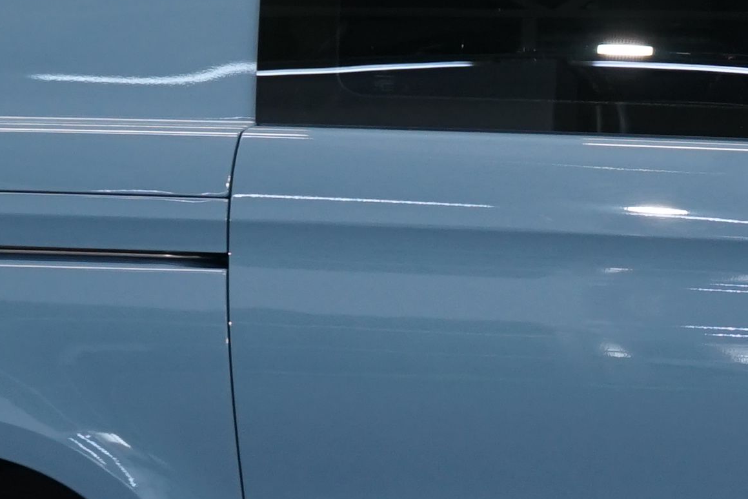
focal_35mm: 295
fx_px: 6130
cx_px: 887
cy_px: 341
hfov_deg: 6.9
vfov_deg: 4.7
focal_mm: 57
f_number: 5.6
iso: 500
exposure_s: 1/30
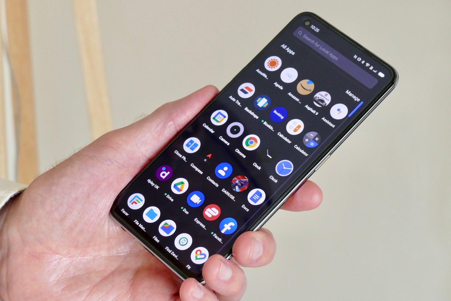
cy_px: 150
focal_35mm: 96
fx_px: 1202
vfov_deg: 14.2
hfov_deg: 21.2
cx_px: 226
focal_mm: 34.91
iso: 800
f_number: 6.3
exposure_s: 1/80
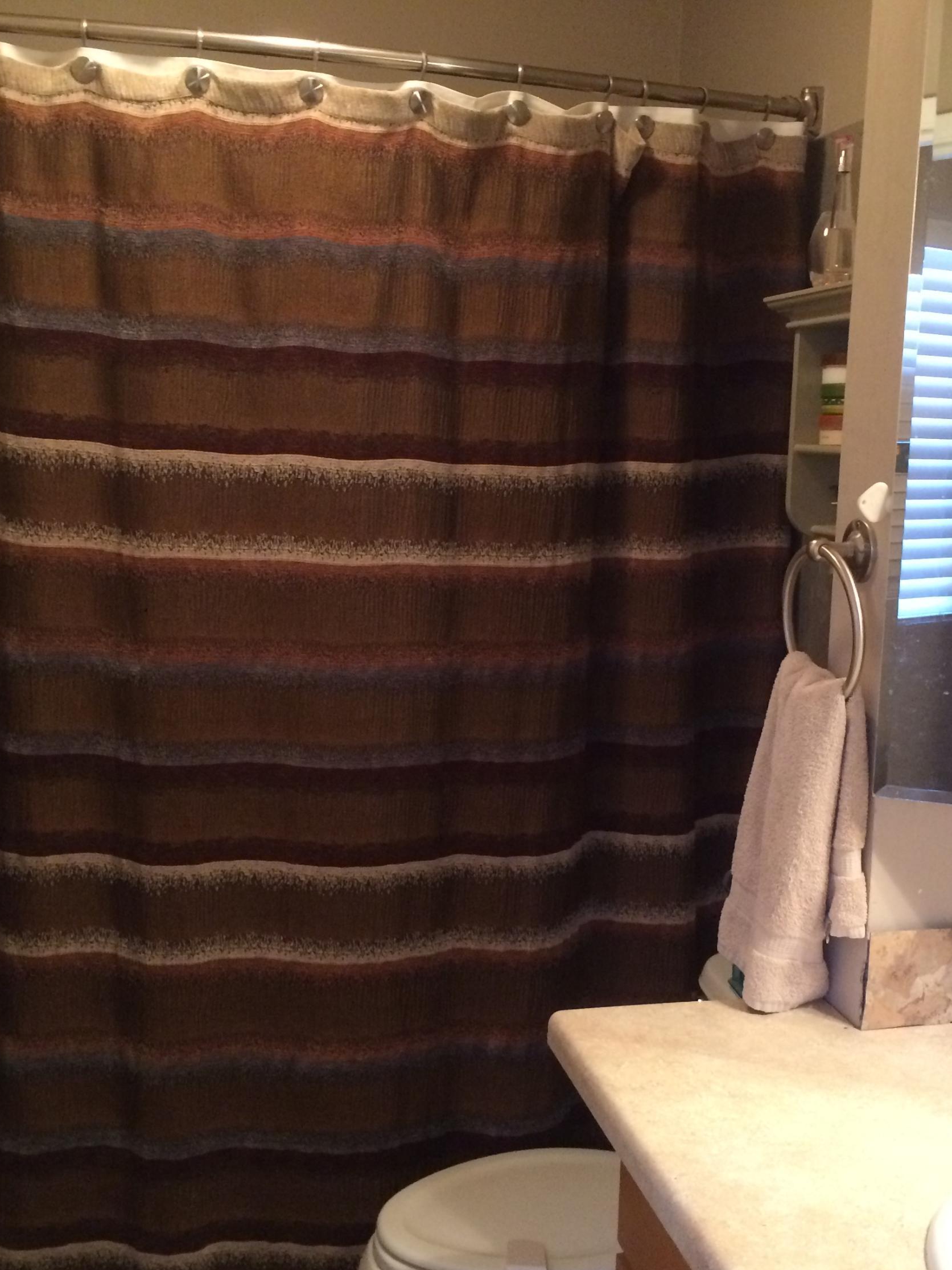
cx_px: 535
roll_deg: -1.8
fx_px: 1430
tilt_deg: -9.5
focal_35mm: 39
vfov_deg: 47.9
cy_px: 639
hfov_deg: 36.8
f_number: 2.2
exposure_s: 1/30
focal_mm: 4.15
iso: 320
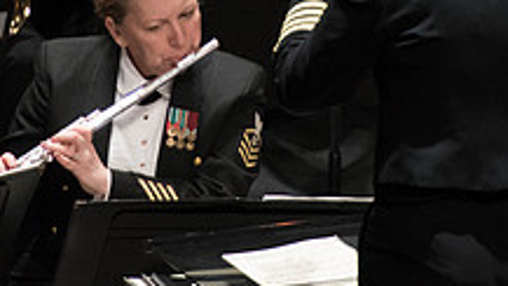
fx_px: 15085
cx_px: 243
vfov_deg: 1.1
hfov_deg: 1.9
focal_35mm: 1120
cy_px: -43
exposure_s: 1/400
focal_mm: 400
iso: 4000
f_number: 5.6
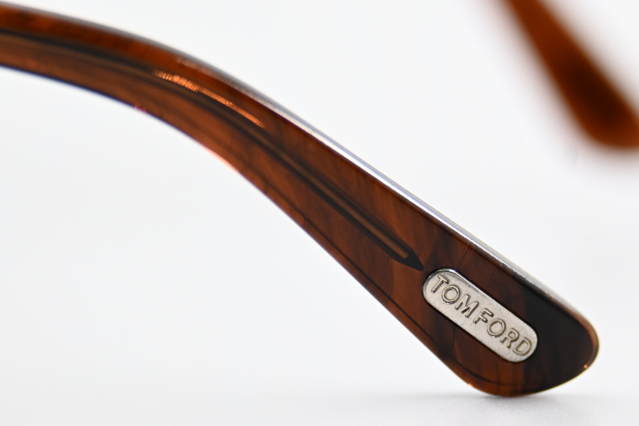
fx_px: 3532
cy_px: 332
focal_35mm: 199
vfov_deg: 6.9
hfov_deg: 10.3
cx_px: 472
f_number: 5
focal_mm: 82
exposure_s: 1/400
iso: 800
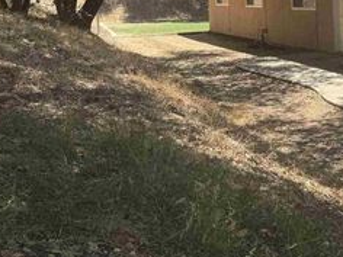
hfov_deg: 26.9
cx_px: 397
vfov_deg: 21.9
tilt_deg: -2.2
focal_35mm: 65
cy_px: 10
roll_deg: +1.9
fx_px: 644
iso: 80
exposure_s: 1/1151
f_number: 1.78
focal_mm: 6.76
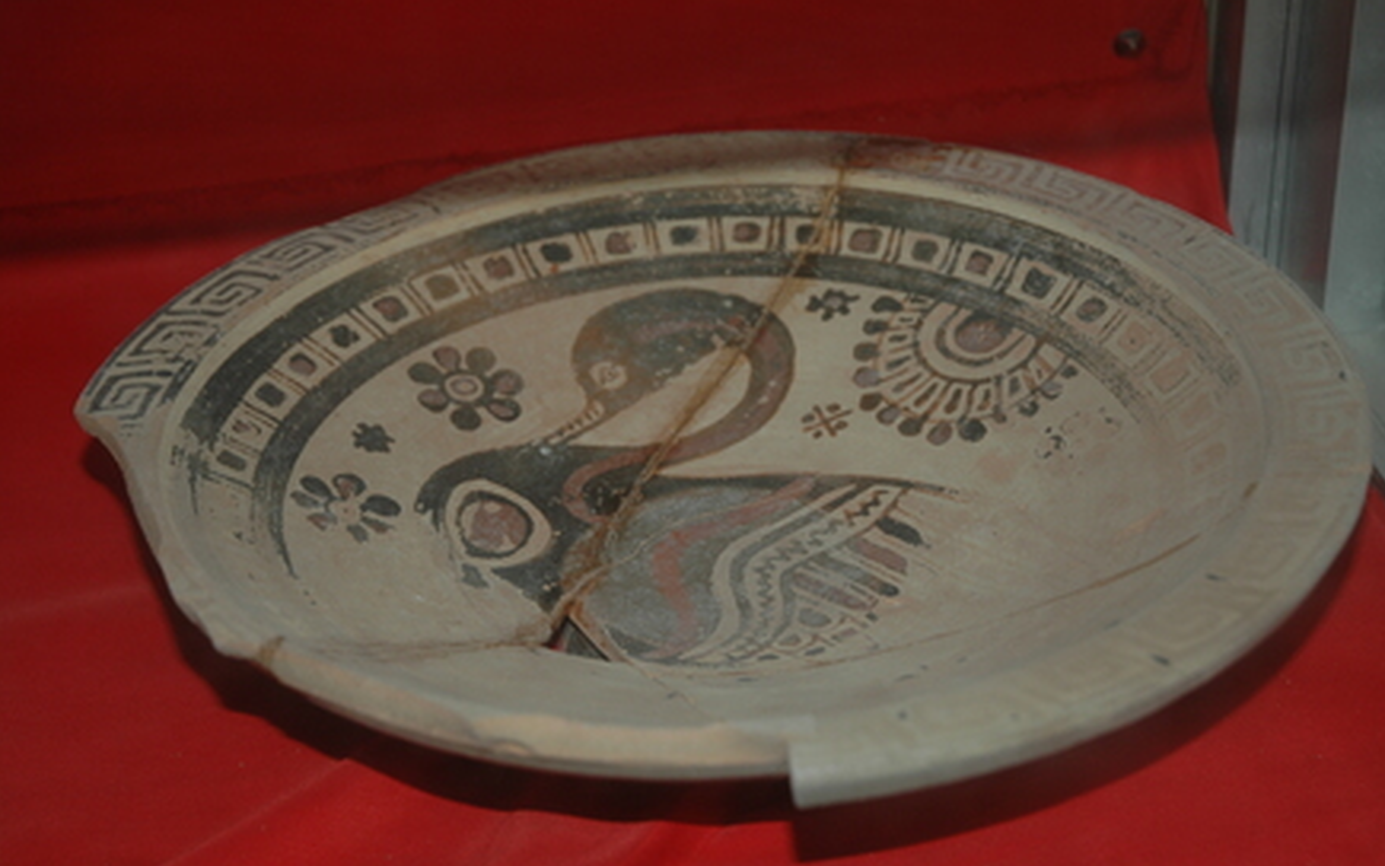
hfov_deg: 29.0
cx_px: 697
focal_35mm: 71
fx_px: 2680
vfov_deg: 18.4
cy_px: 439
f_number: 4.5
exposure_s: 1/60
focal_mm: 46
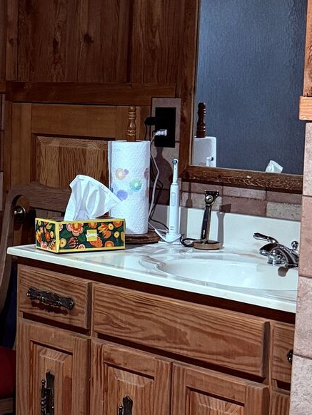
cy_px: 225
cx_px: -179
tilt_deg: -8.3
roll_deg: -0.9
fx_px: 1141
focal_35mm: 95
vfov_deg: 20.6
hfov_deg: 14.4
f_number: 1.78
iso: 500
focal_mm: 6.76
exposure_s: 1/60
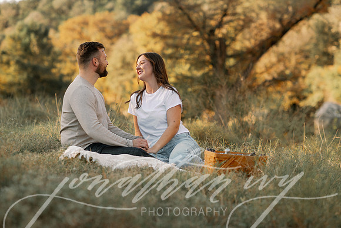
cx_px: 170
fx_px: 805
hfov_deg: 23.9
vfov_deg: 16.1
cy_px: 114
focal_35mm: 85
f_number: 2.8
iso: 80
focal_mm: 85
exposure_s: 1/250
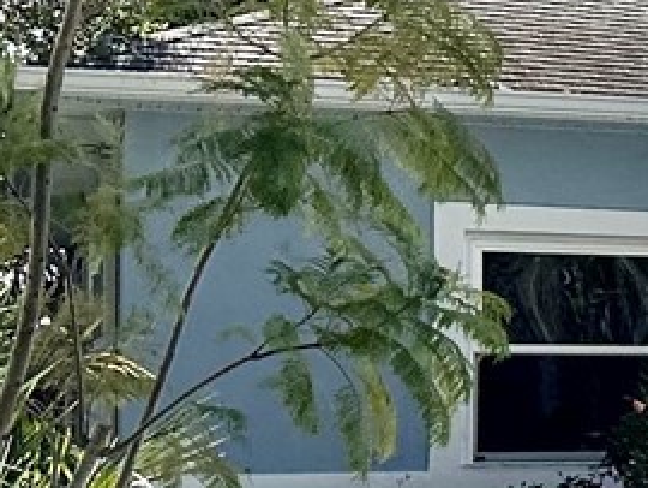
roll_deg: -0.3
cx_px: 1445
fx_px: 2661
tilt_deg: +1.2
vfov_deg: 10.4
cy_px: 341
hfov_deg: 11.8
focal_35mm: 142
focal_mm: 6.86
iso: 80
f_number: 1.78
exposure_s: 1/8929
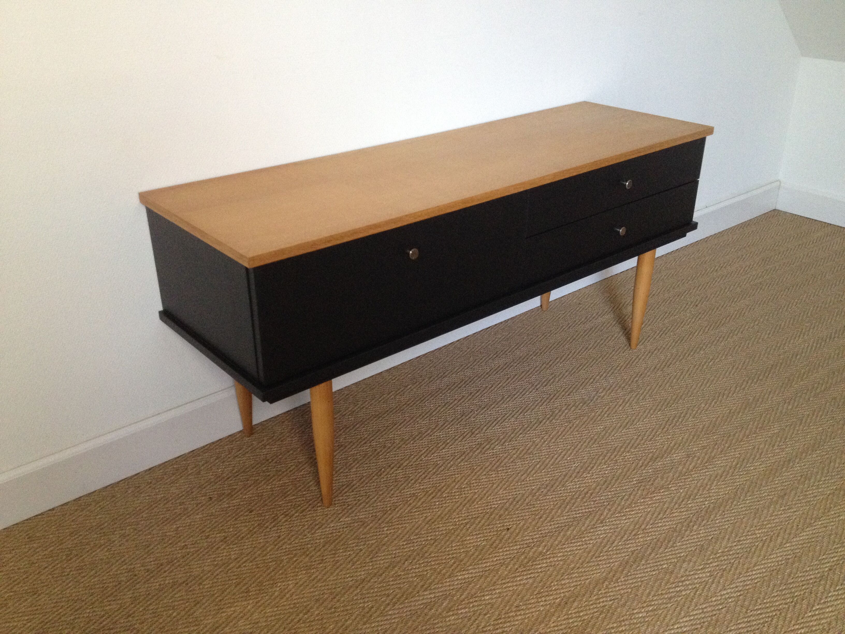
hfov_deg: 52.6
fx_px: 854
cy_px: 317
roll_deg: -1.3
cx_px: 422
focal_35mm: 35
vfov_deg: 40.7
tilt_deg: -27.2
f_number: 2.4
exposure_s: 1/20
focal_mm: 4.28
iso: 320
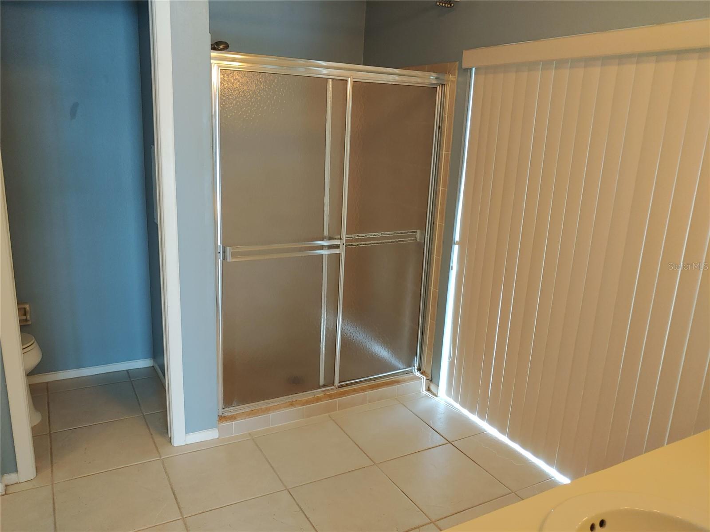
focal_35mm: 25
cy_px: 266
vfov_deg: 54.9
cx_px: 355
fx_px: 513
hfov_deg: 69.4
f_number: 1.5
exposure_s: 1/120
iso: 300
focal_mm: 4.23
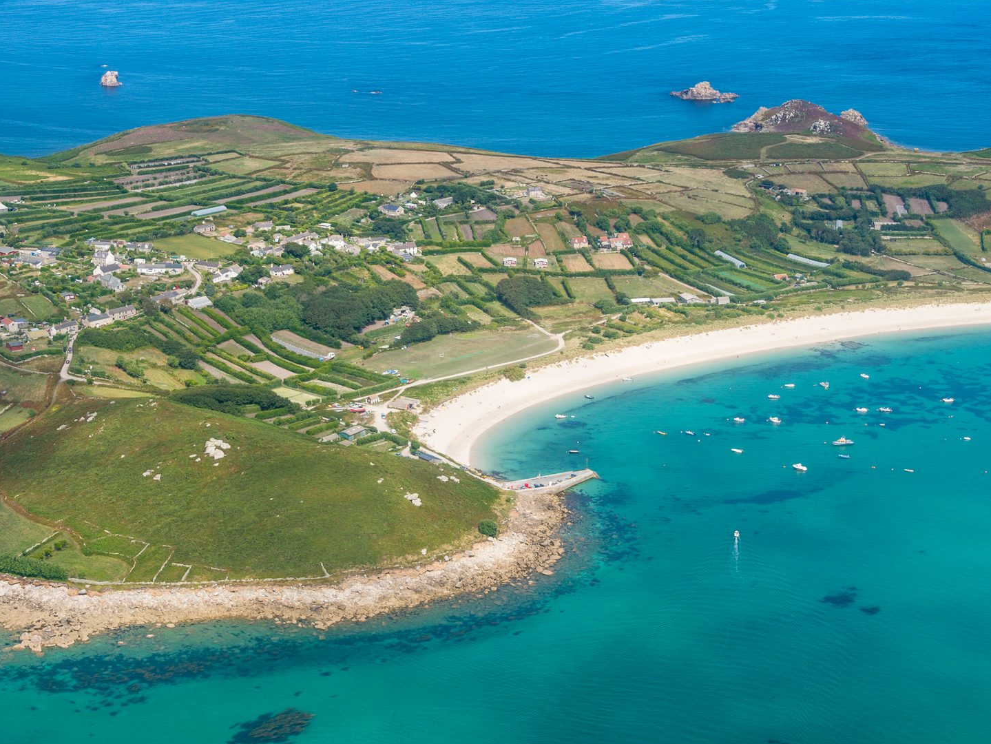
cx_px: 541
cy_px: 348
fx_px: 1947
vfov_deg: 21.6
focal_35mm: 68
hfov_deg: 28.5
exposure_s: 1/320
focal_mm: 48
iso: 250
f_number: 9
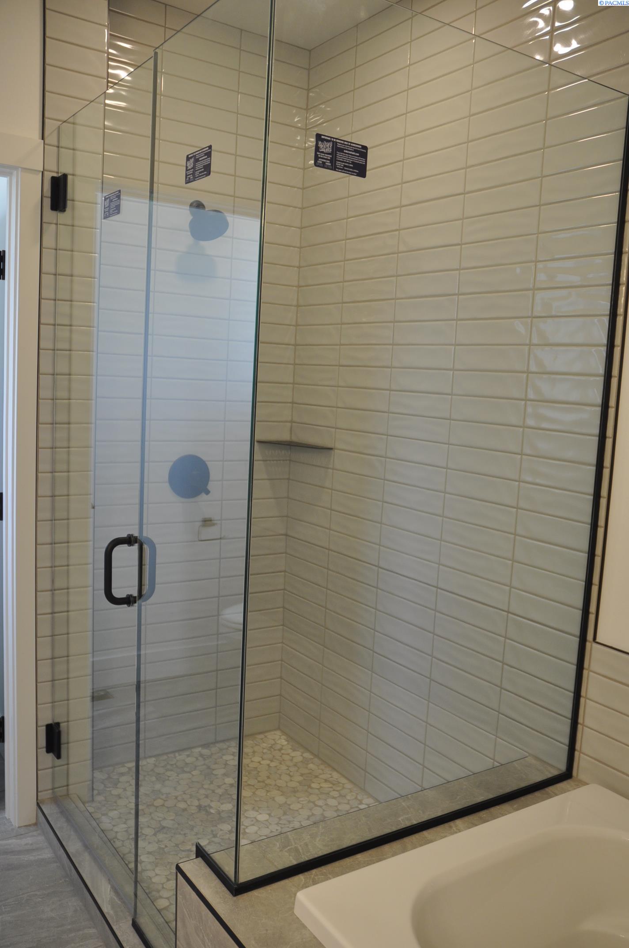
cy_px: 474
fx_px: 709
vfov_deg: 67.4
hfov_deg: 47.8
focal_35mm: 27
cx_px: 314
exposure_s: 1/60
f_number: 4
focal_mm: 18
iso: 450
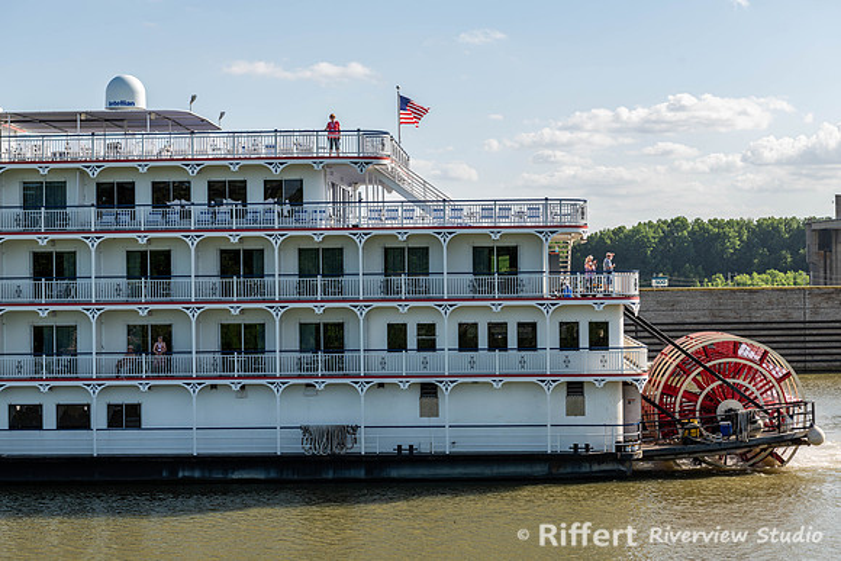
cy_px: 281
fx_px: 1776
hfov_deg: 26.6
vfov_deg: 18.0
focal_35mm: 76
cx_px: 421
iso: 64
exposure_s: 1/200
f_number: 8
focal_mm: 70
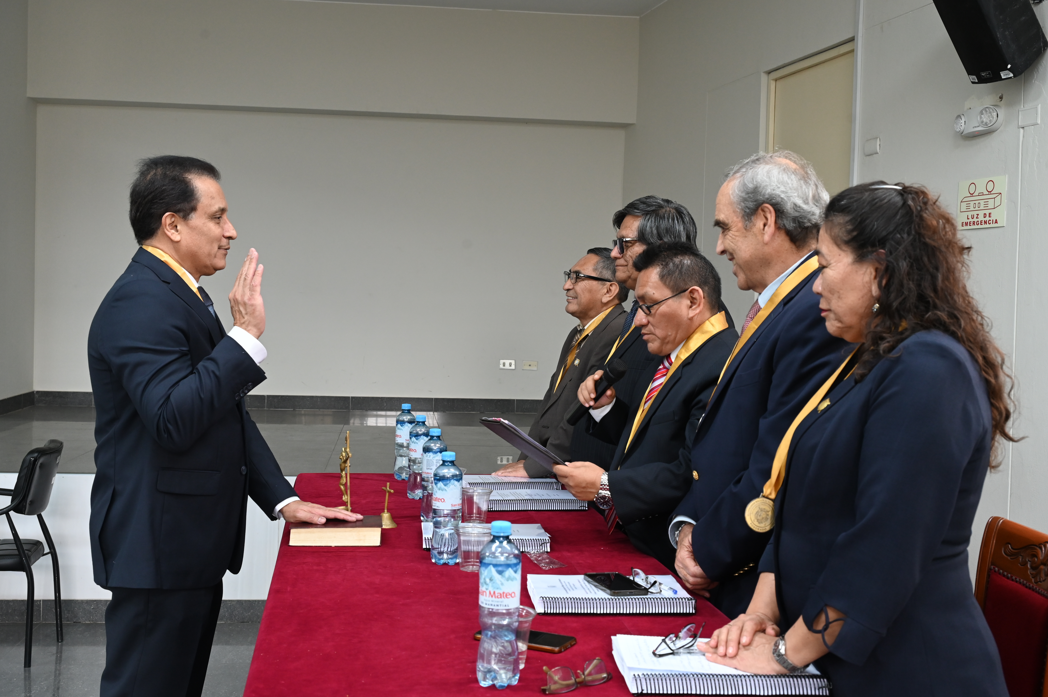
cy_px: 348
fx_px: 1135
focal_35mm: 39
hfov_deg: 49.6
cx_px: 524
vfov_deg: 34.2
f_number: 8
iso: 1600
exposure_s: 1/20
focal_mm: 39
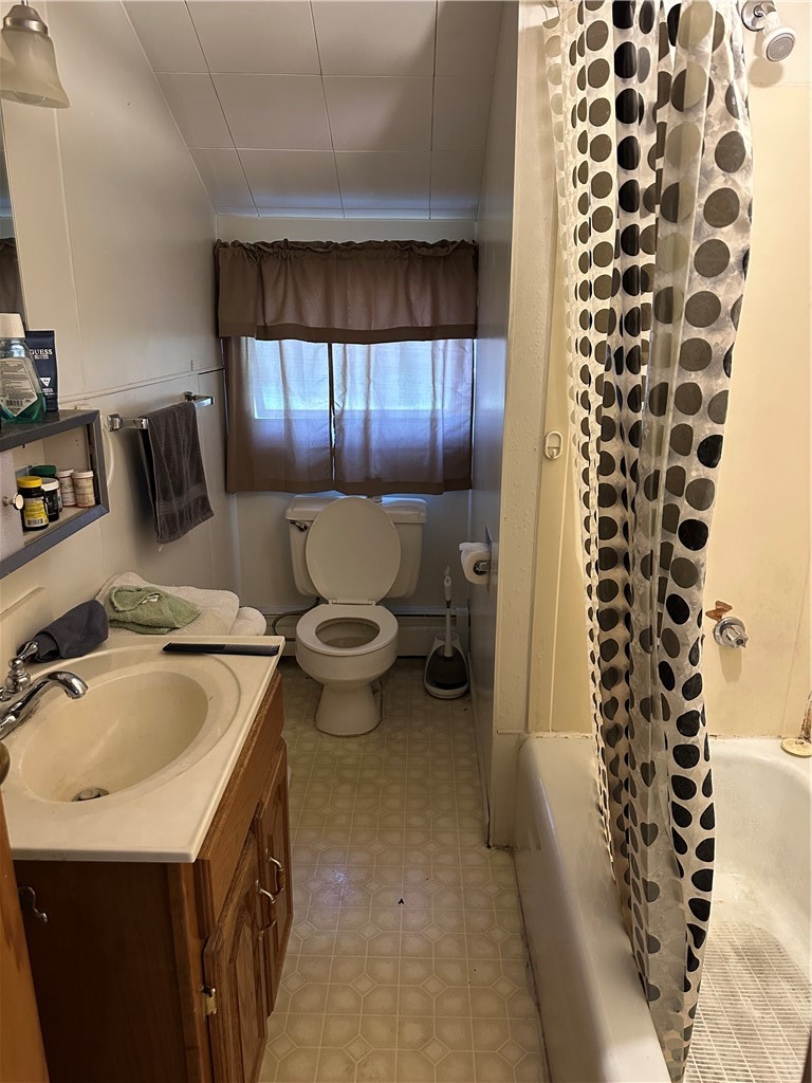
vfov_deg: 71.6
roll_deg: +0.3
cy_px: 542
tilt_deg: -16.0
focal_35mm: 24
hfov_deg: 56.8
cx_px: 406
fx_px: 751
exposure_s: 1/60
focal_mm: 6.86
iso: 500
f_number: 1.78
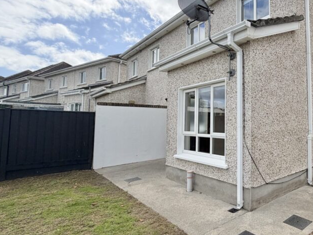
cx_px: 252
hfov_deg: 66.8
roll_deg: +0.3
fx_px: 208
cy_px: 108
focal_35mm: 23
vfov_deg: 58.8
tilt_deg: +3.3
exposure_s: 1/1189
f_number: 2.2
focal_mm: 2.22
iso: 32
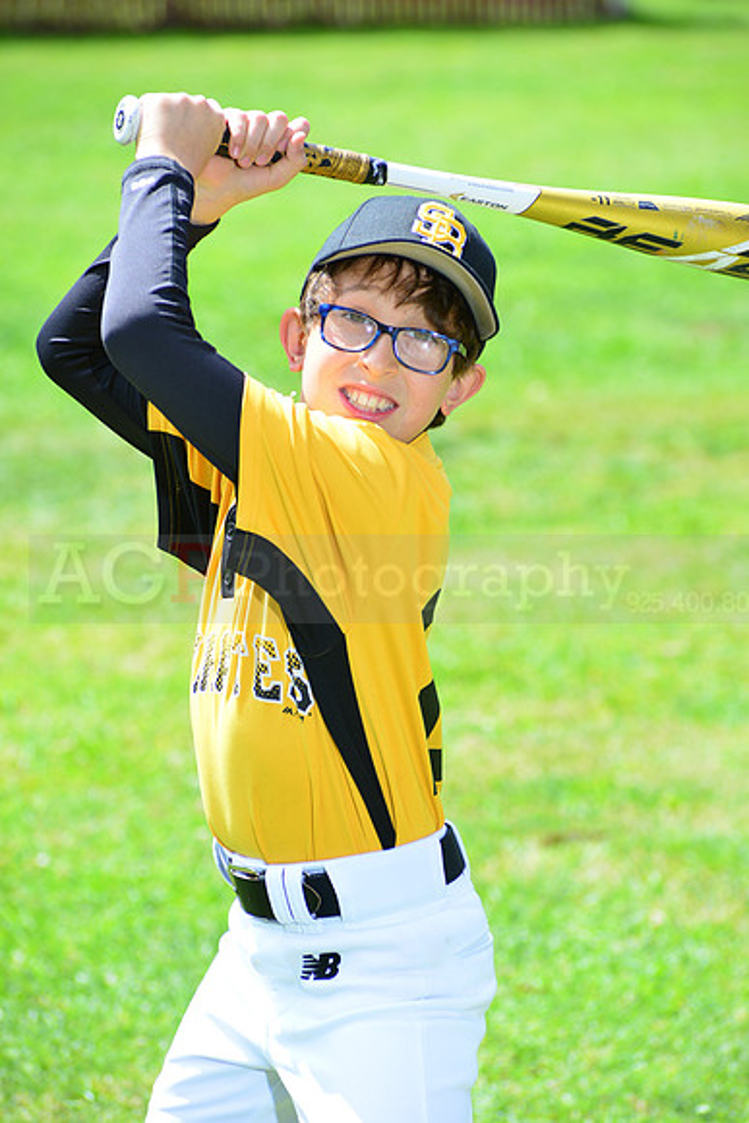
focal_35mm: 200
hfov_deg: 6.9
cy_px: 562
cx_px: 374
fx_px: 6237
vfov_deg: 10.3
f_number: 8
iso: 200
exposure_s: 1/200
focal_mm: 200
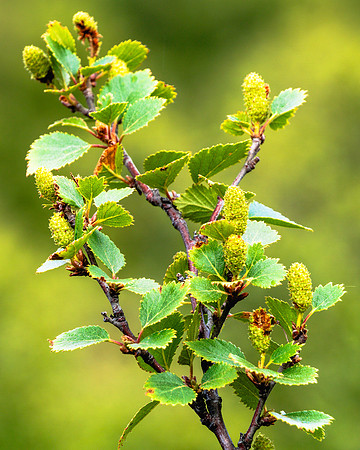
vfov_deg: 4.1
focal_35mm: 469
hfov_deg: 3.3
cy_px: 213
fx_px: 6241
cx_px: 181
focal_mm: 210
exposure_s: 1/60
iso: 100
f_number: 10
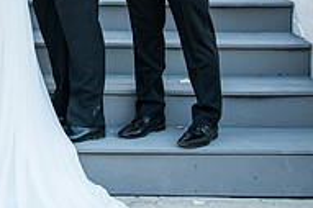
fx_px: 1068
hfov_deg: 16.3
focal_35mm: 123
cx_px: -7
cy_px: -78
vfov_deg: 10.8
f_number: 3.5
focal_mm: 35
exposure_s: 1/320
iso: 250
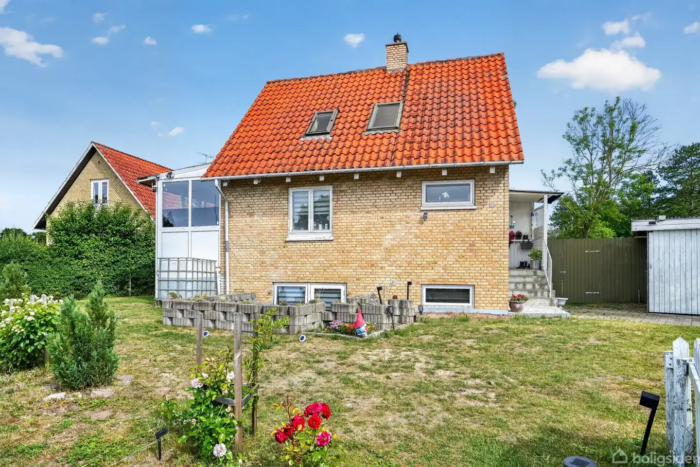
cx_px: 350
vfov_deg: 59.5
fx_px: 408
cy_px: 234
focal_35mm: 21
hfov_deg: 81.2
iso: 400
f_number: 9
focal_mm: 21
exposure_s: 1/500
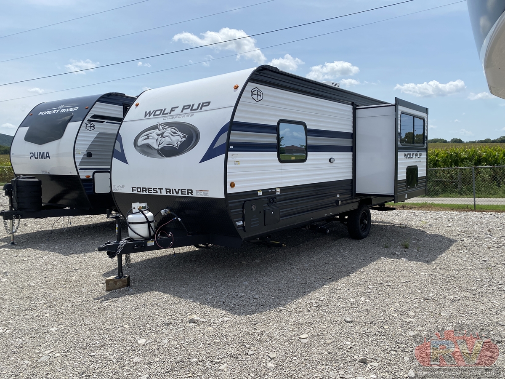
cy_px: 190
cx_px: 252
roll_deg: +1.2
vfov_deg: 53.1
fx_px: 379
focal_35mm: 26
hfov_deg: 67.3
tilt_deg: -5.2
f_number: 1.8
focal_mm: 4.25
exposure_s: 1/4808
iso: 32
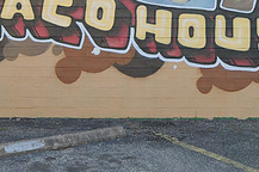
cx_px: 164
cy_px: 4
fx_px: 575
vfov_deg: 16.7
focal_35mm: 80
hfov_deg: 25.3
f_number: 8
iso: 200
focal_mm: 20
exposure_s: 1/250
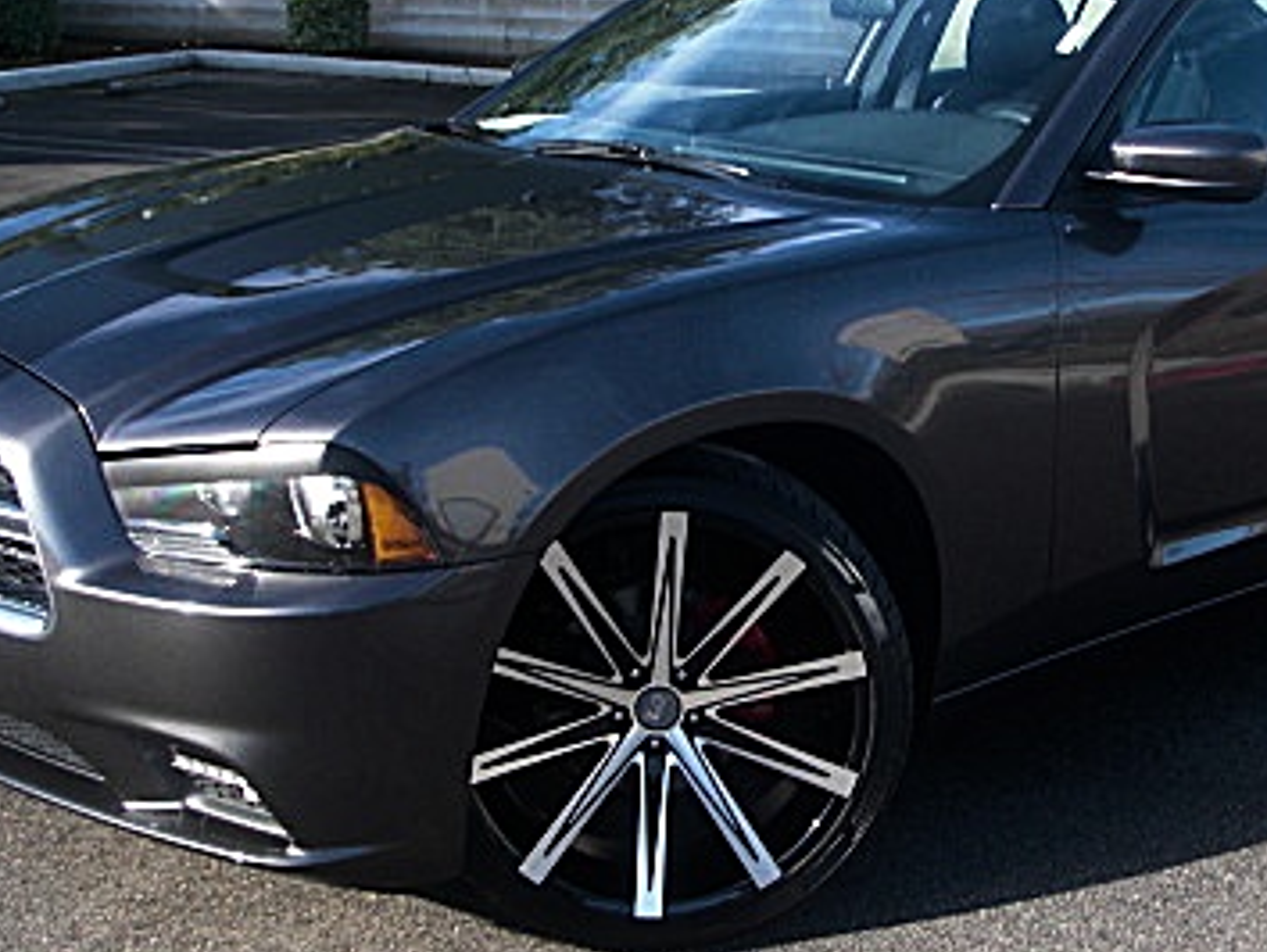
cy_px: 404
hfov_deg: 29.5
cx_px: 877
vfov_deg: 22.6
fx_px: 2381
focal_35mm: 65
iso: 50
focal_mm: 6.3
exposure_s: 1/160
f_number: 2.8
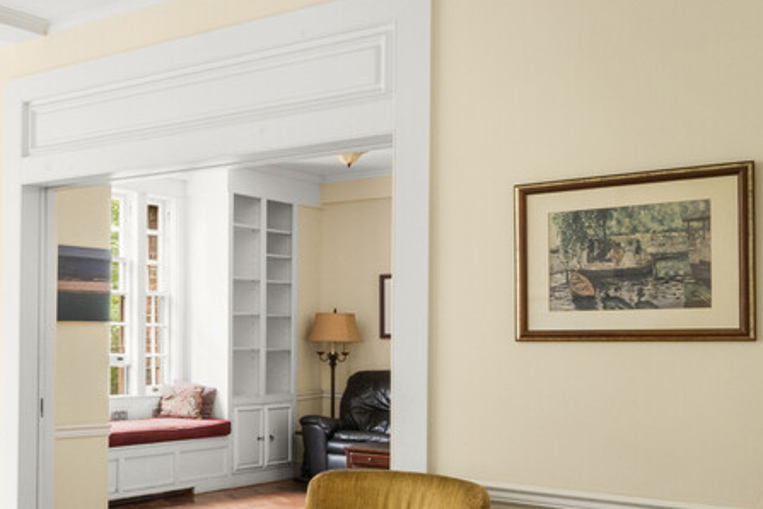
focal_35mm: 47
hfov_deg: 34.3
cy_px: 313
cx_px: -137
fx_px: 996
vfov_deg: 28.6
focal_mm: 14
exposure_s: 1/3
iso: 800
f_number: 11
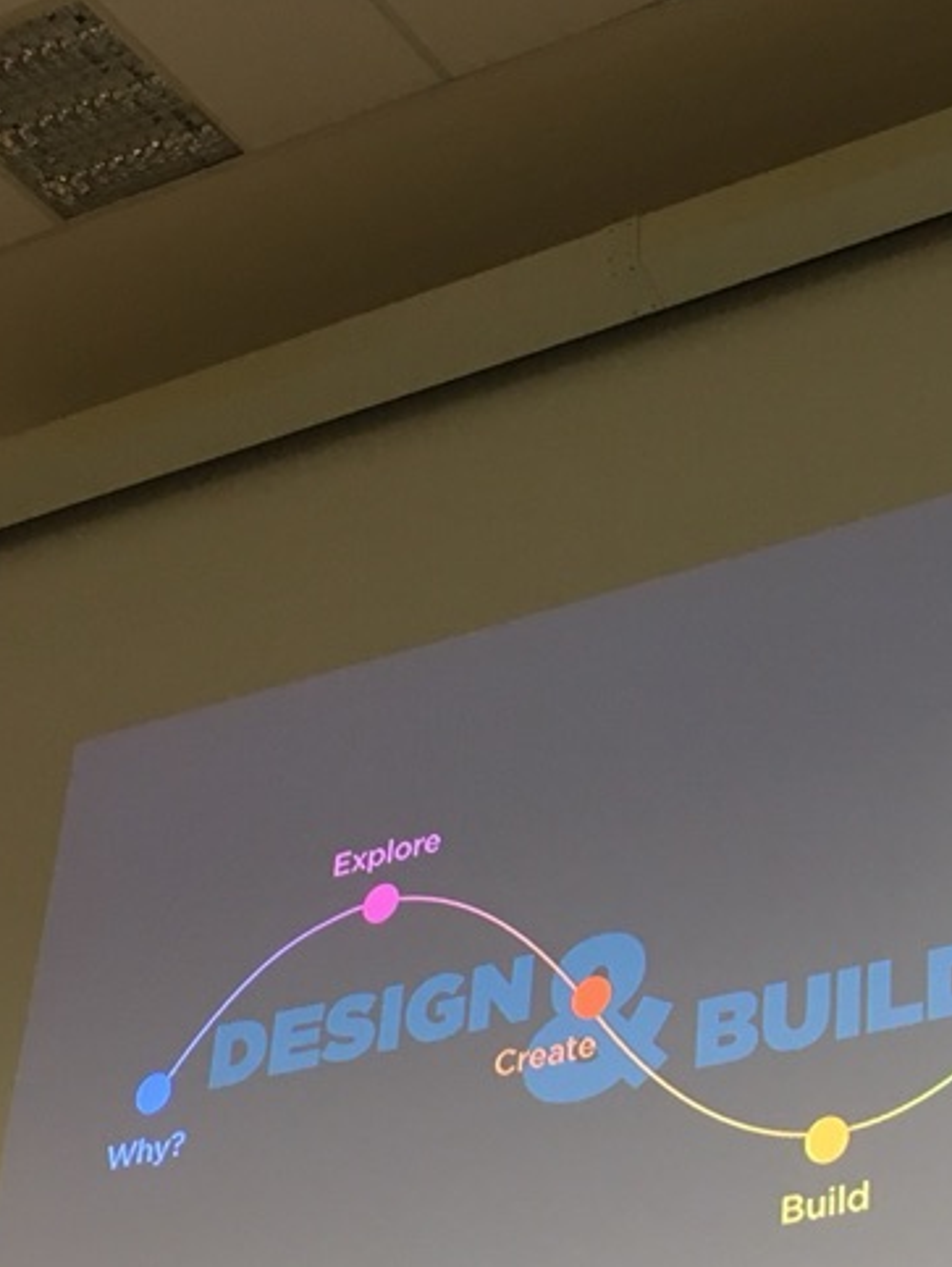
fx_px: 2637
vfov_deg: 26.4
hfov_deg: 19.7
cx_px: 1025
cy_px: 1044
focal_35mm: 72
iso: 80
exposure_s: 1/33
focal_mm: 4.15
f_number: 2.2
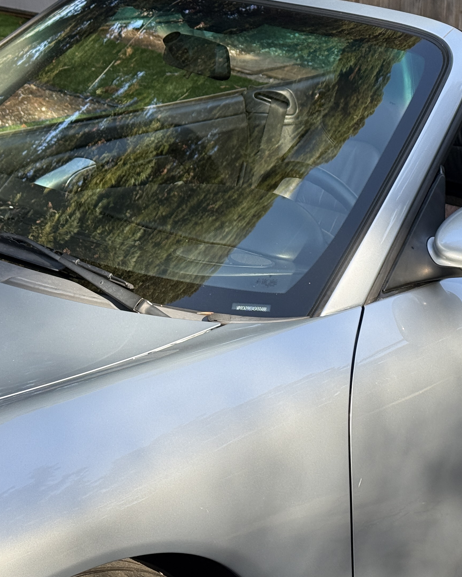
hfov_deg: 17.4
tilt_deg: -19.5
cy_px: 334
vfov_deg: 22.0
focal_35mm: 87
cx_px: 410
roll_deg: -0.3
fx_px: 1487
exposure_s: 1/534
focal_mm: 6.76
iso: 64
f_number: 1.78
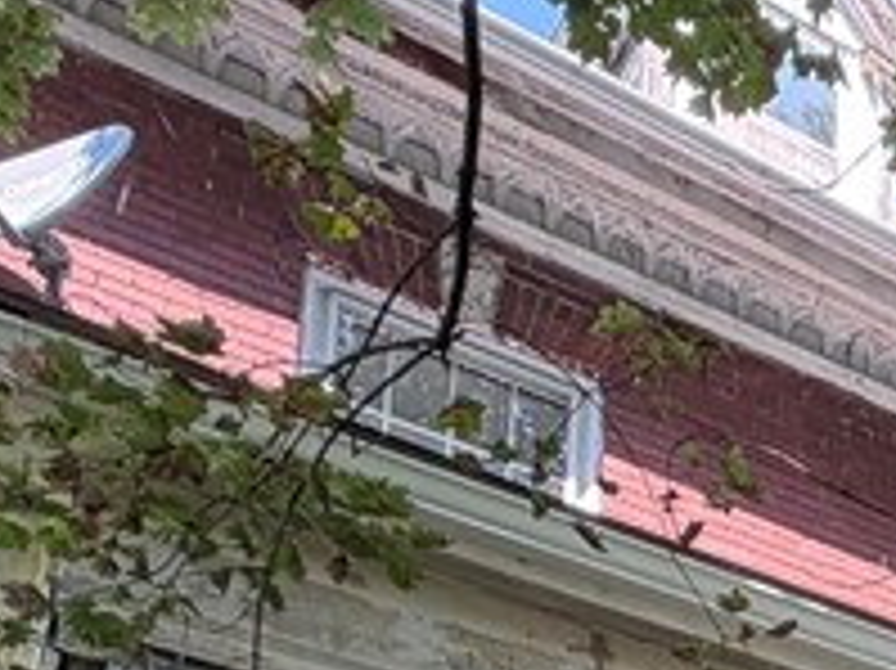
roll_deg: +1.1
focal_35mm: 72
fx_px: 1863
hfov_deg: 21.1
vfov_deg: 16.0
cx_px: 1472
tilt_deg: +8.6
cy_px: 1340
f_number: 2.2
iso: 80
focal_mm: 2.22
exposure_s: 1/121
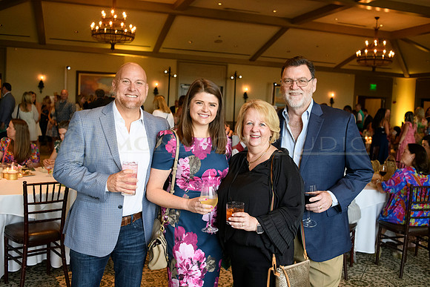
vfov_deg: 37.9
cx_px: 215
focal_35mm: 35
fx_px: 418
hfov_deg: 54.4
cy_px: 144
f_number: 4
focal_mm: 35
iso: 4000
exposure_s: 1/250
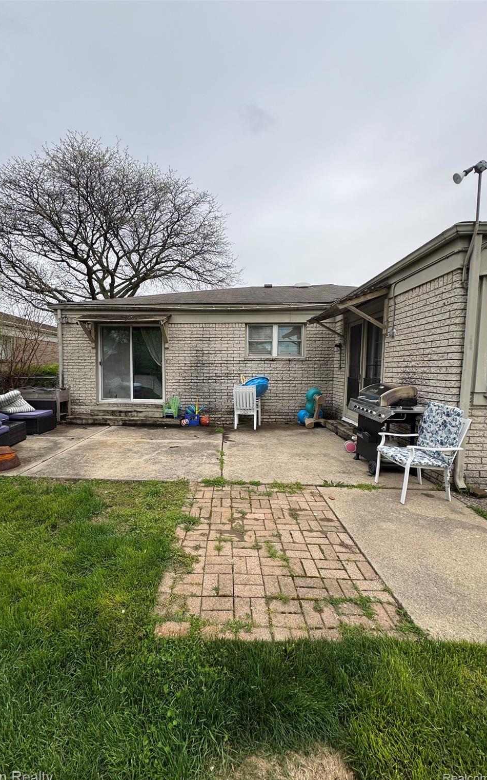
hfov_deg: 74.3
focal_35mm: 15
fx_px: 319
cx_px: 207
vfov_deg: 101.5
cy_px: 394
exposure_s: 1/366
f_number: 2.2
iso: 40
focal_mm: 2.22
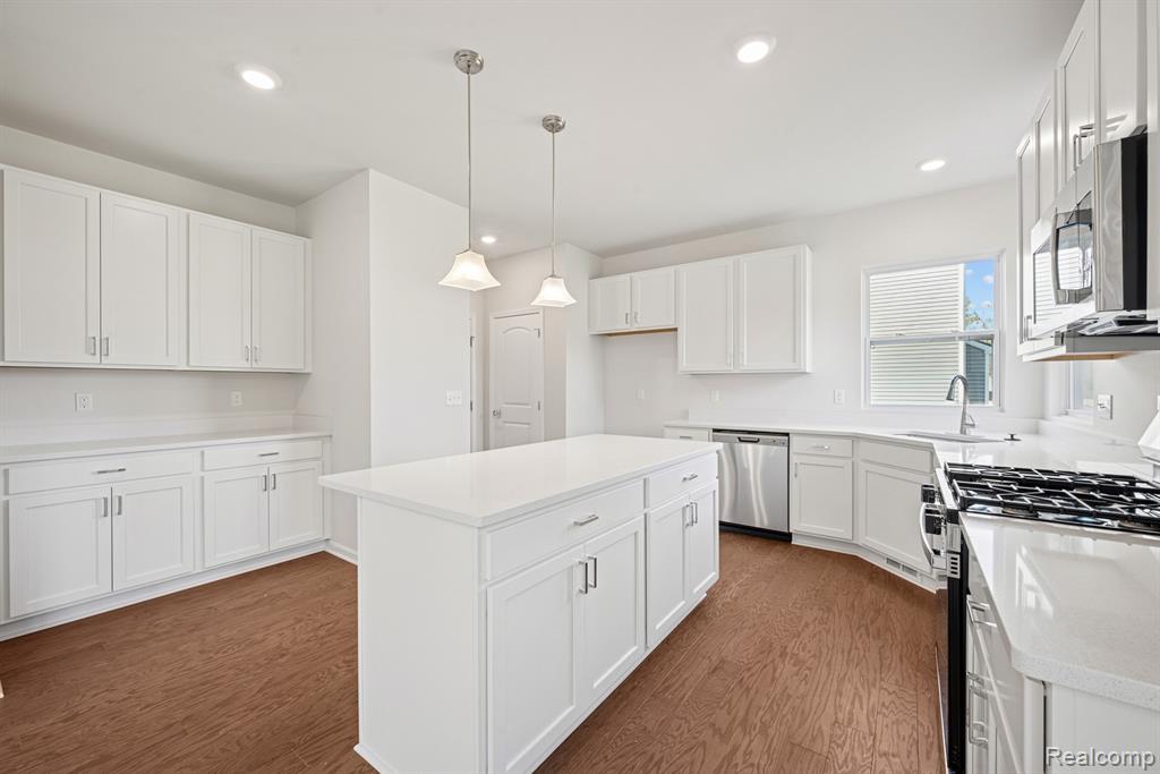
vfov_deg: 81.2
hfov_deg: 104.2
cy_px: 387
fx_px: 451
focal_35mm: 14
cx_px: 580
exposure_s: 1/2
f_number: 9
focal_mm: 14
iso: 80
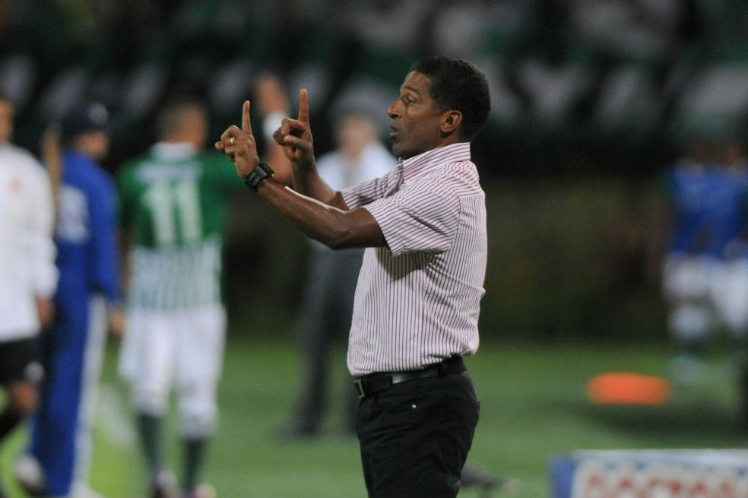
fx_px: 9345
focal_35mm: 450
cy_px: 249
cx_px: 374
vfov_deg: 3.1
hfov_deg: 4.6
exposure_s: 1/1000
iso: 1250
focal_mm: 300
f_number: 3.2
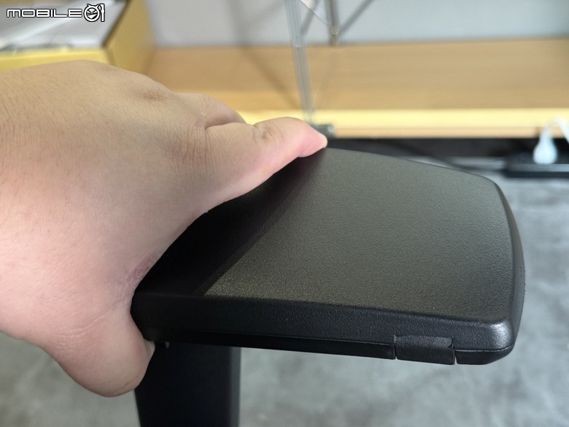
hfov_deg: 39.7
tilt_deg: -39.1
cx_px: 284
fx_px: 789
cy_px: 214
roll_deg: +11.0
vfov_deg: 30.3
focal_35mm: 48
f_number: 1.78
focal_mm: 6.76
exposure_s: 1/40
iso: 320
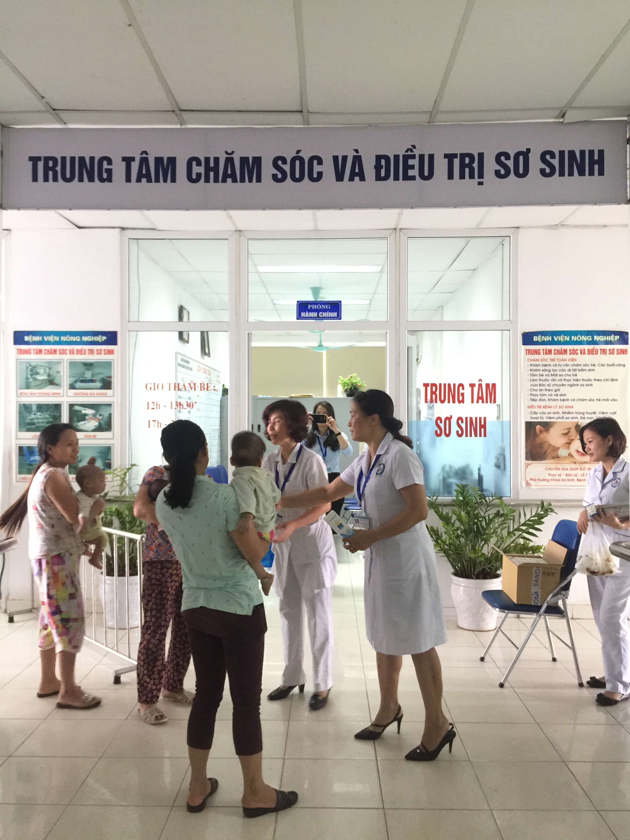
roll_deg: +0.6
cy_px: 420
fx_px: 704
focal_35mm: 29
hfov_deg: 48.2
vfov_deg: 61.7
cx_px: 315
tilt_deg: +1.5
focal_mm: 4.15
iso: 100
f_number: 2.2
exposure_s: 1/10
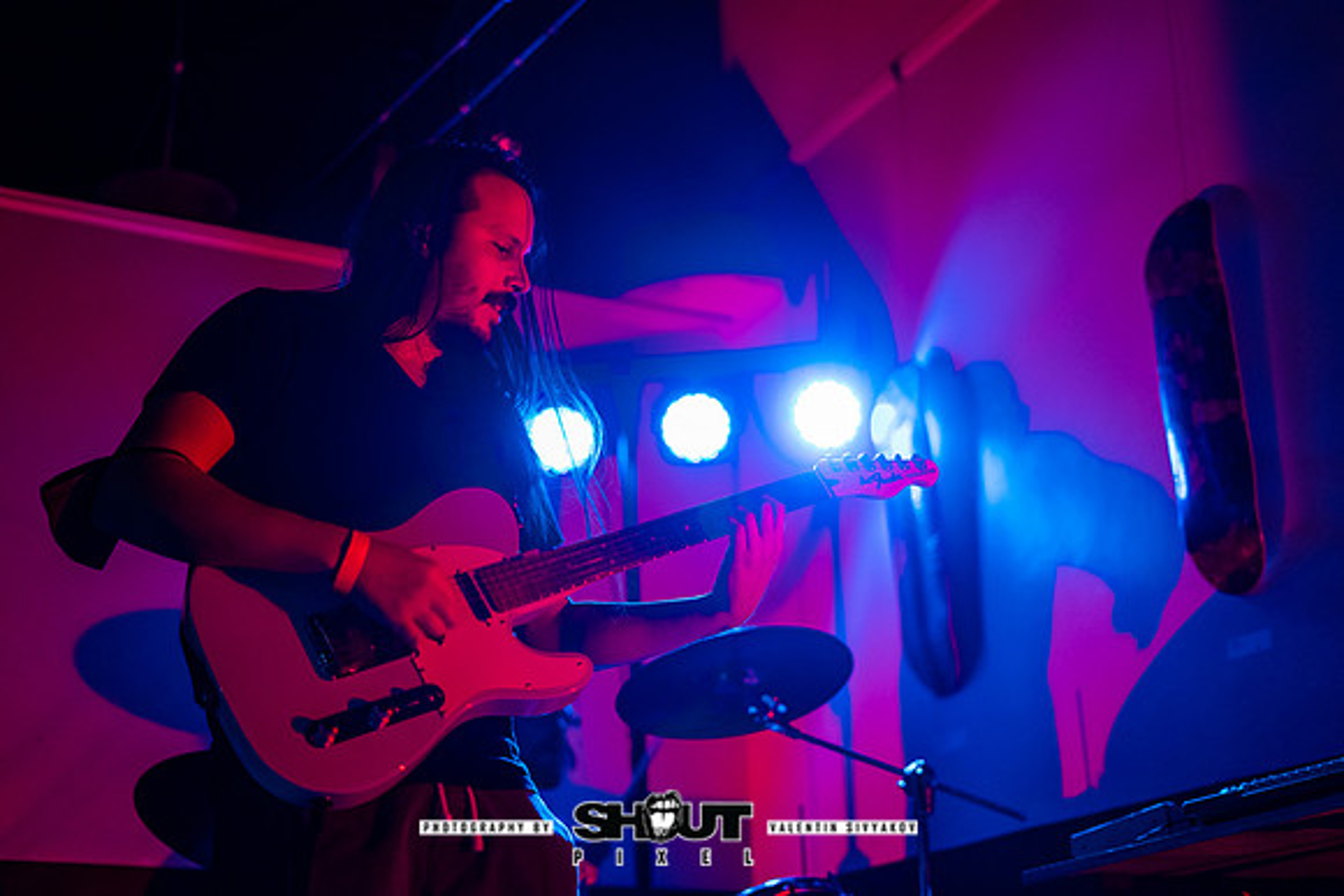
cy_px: 448
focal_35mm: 50
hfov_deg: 39.6
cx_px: 672
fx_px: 1867
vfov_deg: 27.0
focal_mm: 50
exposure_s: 1/200
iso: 3200
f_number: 1.8
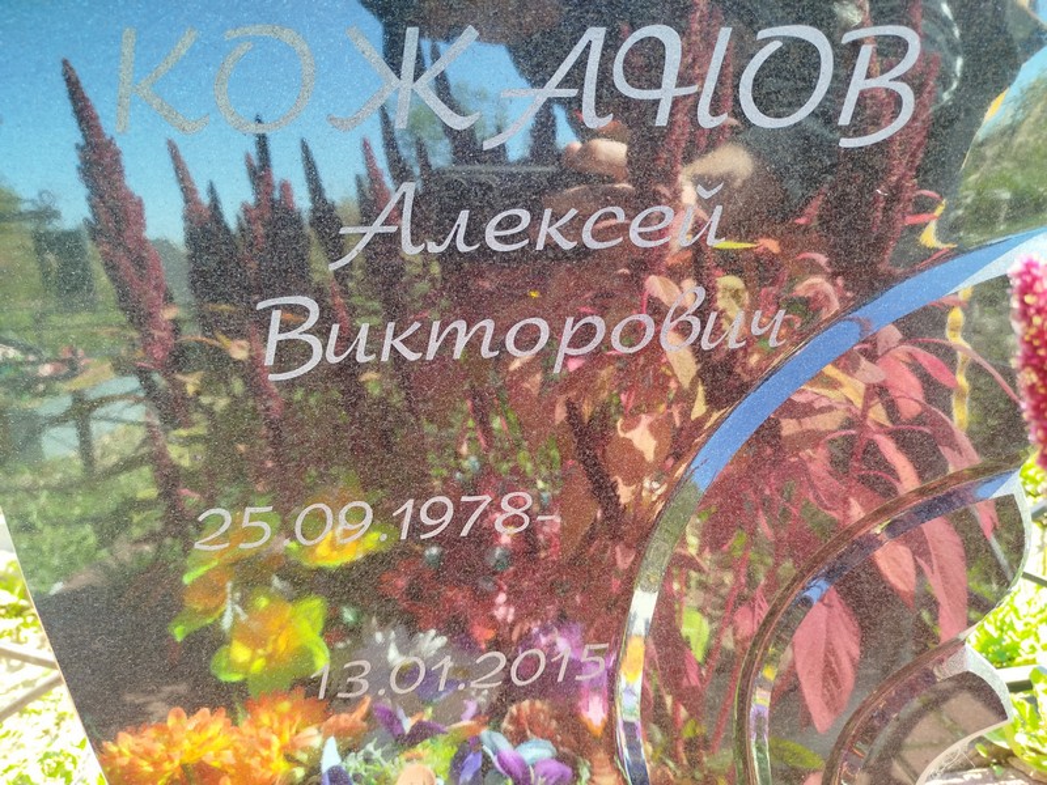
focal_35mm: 24
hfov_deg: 71.6
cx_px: 524
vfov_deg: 56.8
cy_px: 392
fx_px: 726
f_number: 1.7
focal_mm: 5.31
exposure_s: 1/100
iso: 80
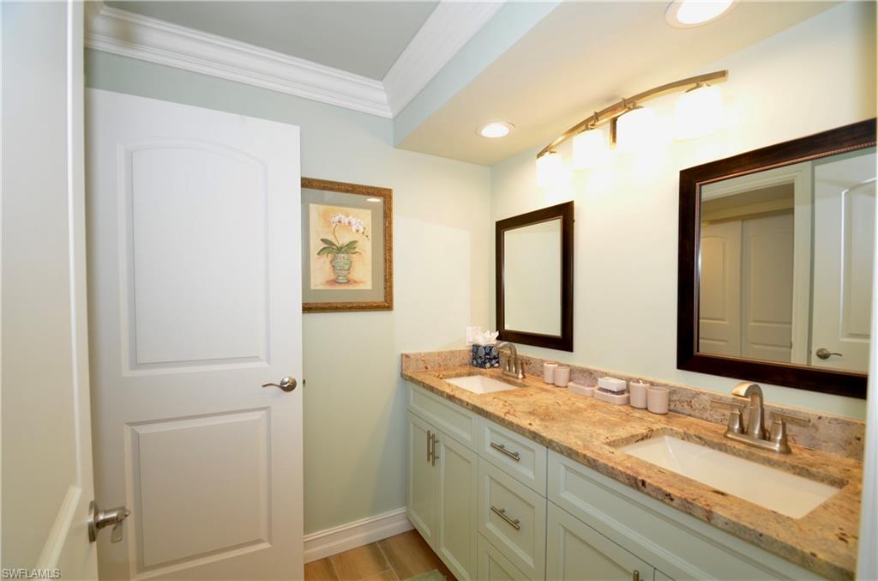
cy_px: 290
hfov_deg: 100.5
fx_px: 365
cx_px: 439
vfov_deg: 77.0
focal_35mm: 15
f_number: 5.6
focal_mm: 10
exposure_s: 1/60
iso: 400
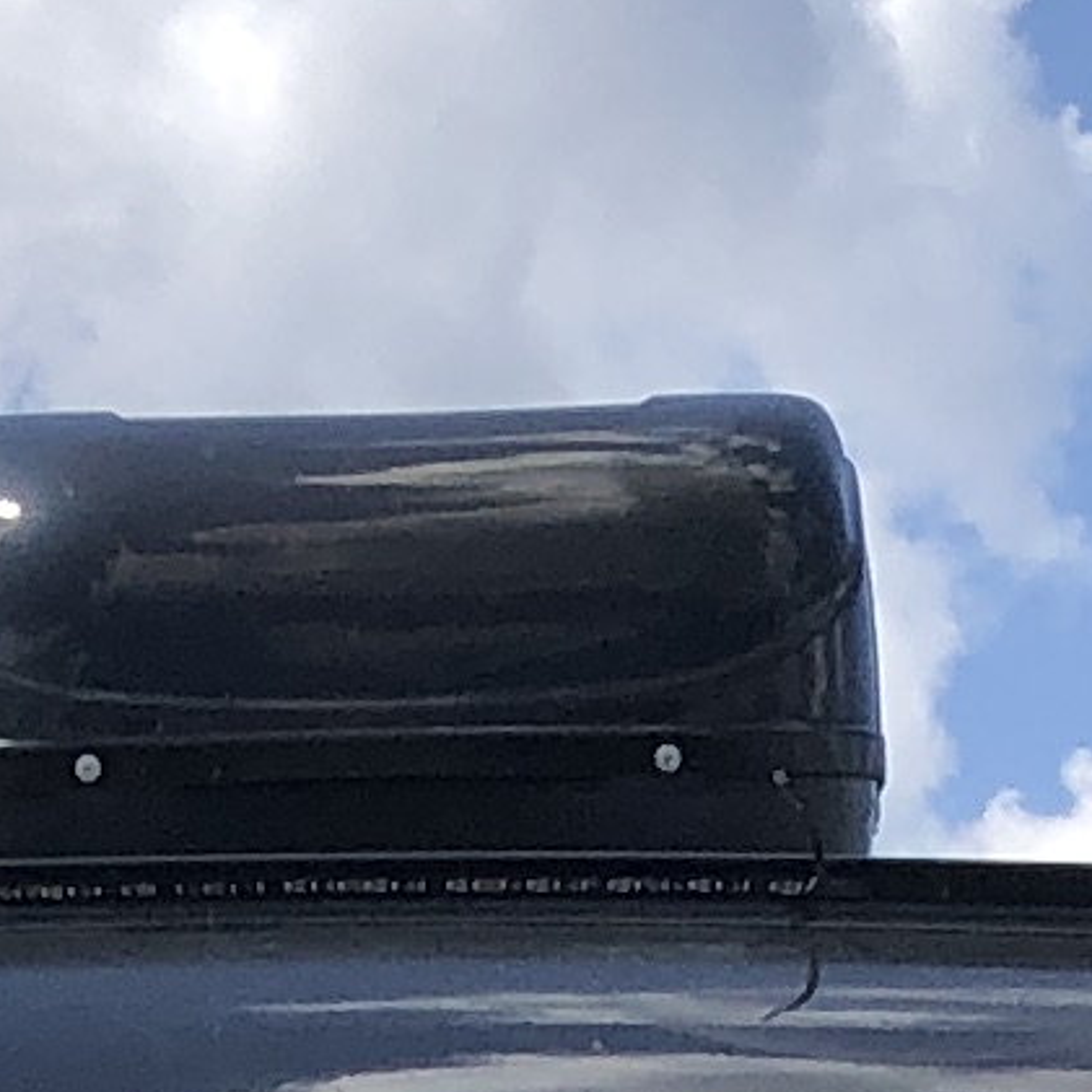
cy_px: 3247
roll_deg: -2.3
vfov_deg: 6.7
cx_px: 267
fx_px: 8459
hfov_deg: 7.4
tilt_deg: -0.5
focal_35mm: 237
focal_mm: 3.99
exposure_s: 1/2000
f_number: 1.8
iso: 20
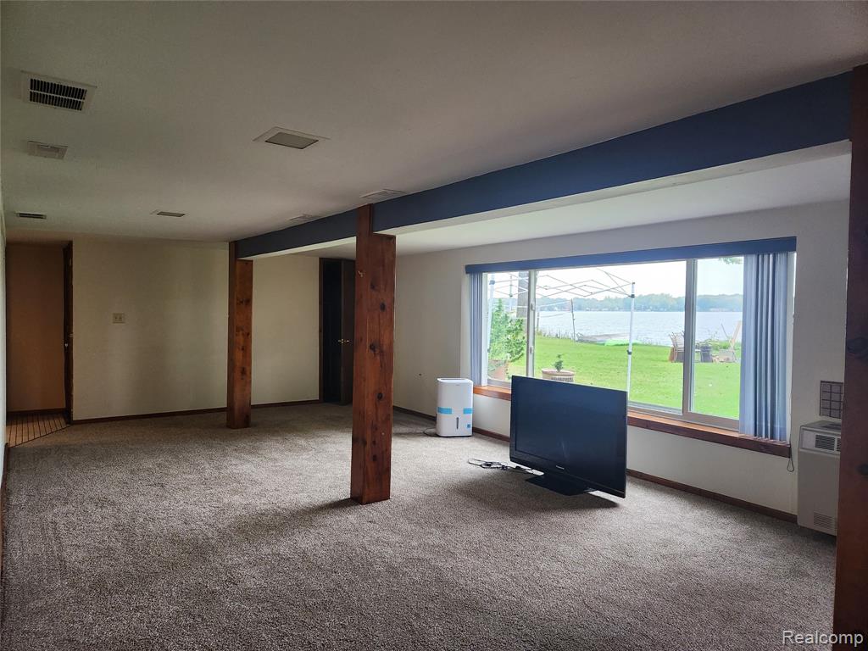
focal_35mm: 23
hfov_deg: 73.9
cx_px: 434
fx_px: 577
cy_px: 326
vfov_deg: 58.9
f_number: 1.8
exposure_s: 1/120
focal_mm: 5.4
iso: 320
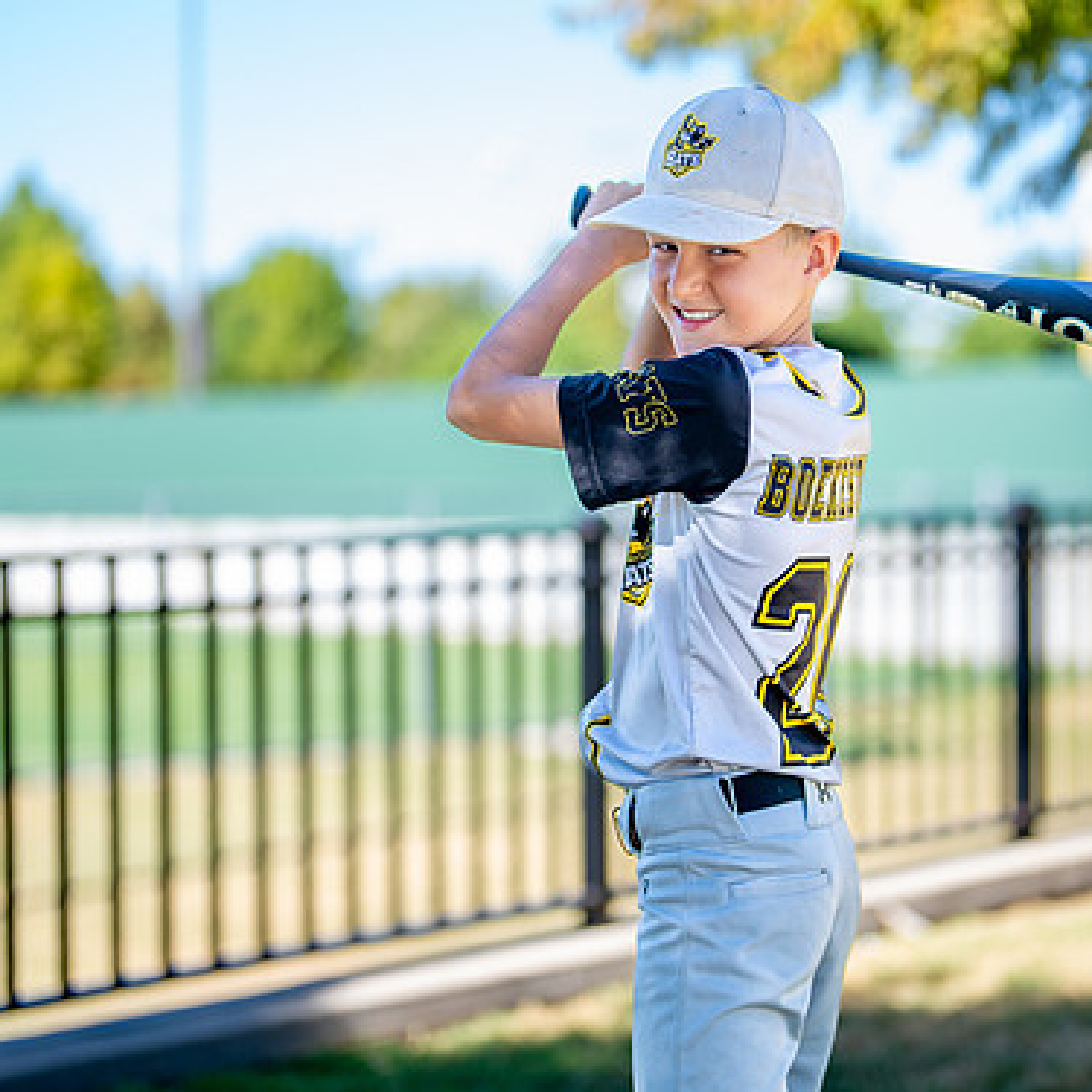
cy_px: 446
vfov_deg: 21.6
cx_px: 662
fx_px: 2855
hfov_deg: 21.6
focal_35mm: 80
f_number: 1.2
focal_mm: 50
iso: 100
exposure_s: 1/1600
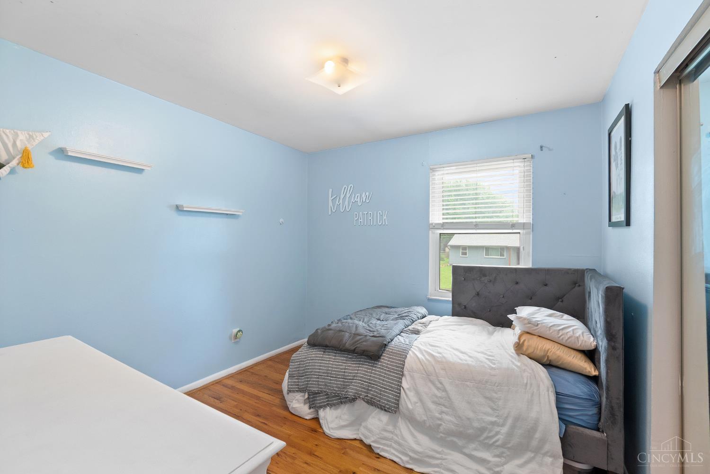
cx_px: 355
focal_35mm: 15
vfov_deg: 77.3
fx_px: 296
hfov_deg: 100.4
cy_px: 237
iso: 400
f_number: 5.6
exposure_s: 1/5
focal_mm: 10
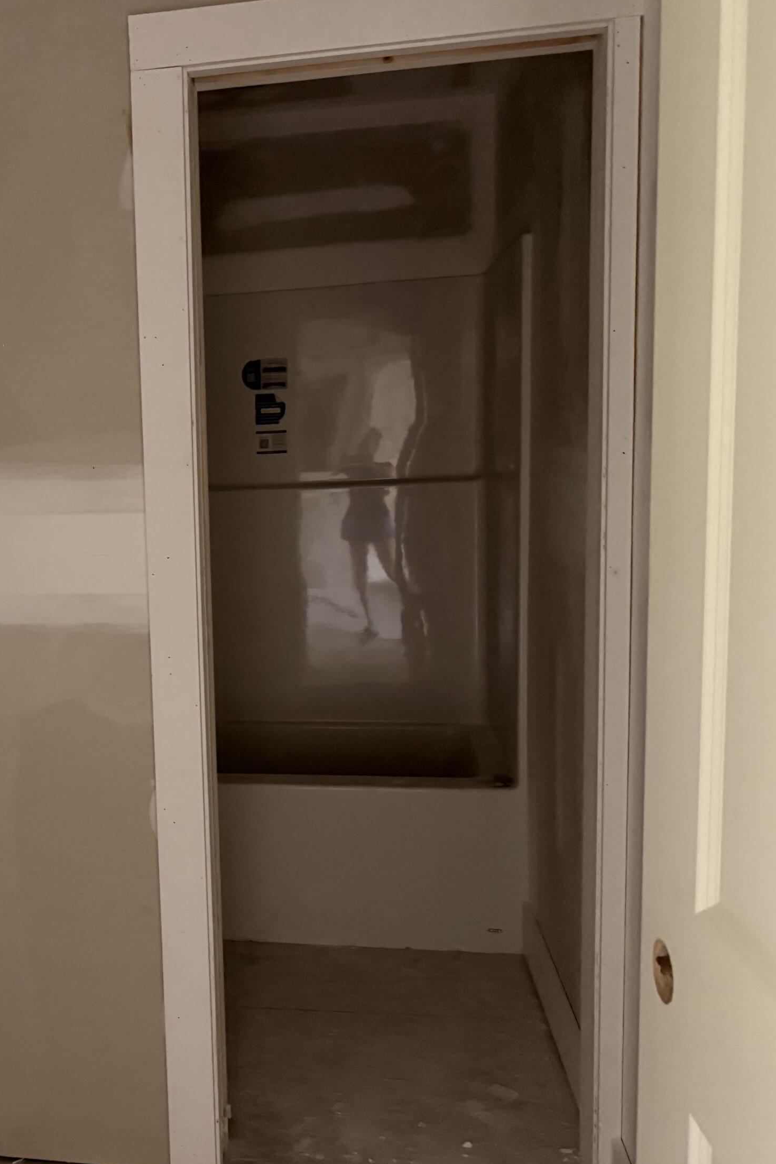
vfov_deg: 55.8
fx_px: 1099
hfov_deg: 37.4
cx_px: 149
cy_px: 590
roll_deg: +2.7
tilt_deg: -5.3
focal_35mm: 34
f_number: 1.78
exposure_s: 1/34
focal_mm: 6.76
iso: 1000
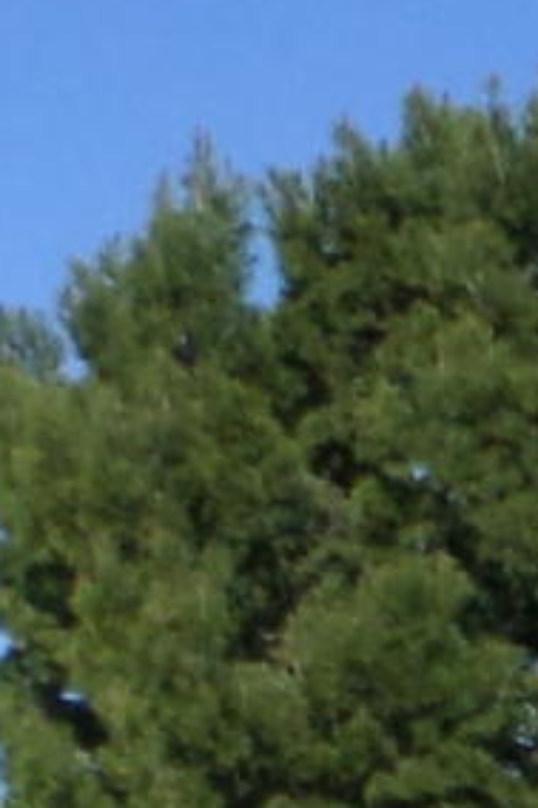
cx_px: 1571
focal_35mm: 275
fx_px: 6172
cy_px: 1792
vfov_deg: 7.1
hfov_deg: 4.8
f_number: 2.5
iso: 80
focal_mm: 4.5
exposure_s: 1/2000
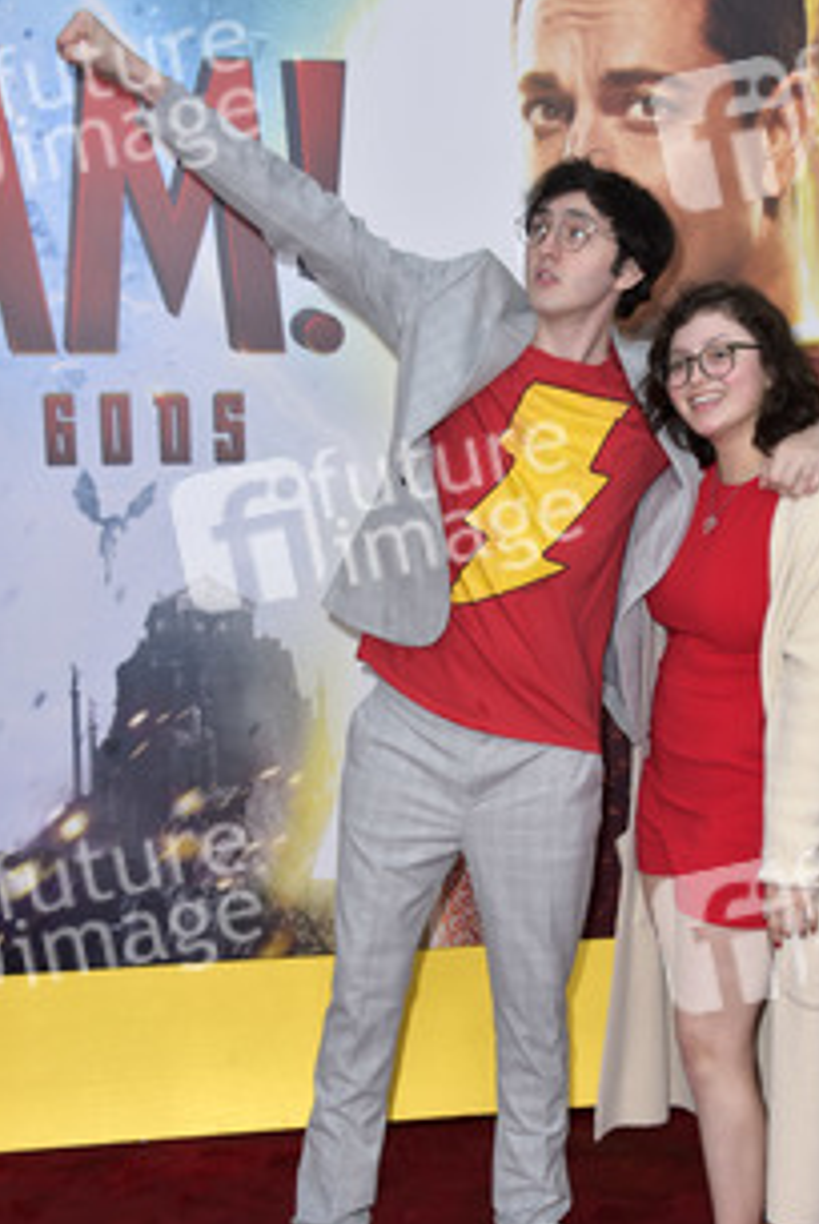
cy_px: 718
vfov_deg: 33.8
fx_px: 2009
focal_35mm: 59
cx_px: 496
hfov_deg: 23.0
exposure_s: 1/250
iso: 320
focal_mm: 45
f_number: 6.3
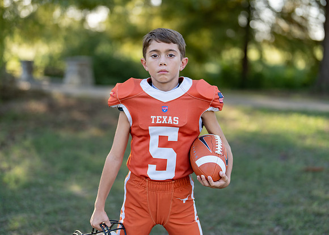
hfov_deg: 34.0
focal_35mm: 58
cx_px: 167
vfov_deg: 24.6
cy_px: 108
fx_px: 538
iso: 100
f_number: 1.2
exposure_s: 1/1250
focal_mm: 50
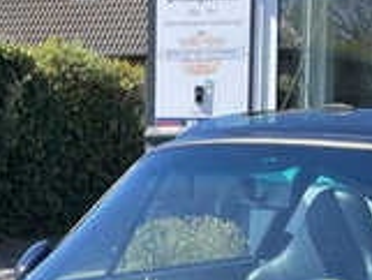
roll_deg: +0.2
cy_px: 435
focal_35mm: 124
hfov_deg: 15.8
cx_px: 102
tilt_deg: -13.1
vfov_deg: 11.4
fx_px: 1334
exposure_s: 1/1117
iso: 50
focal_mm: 5.1
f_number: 1.6
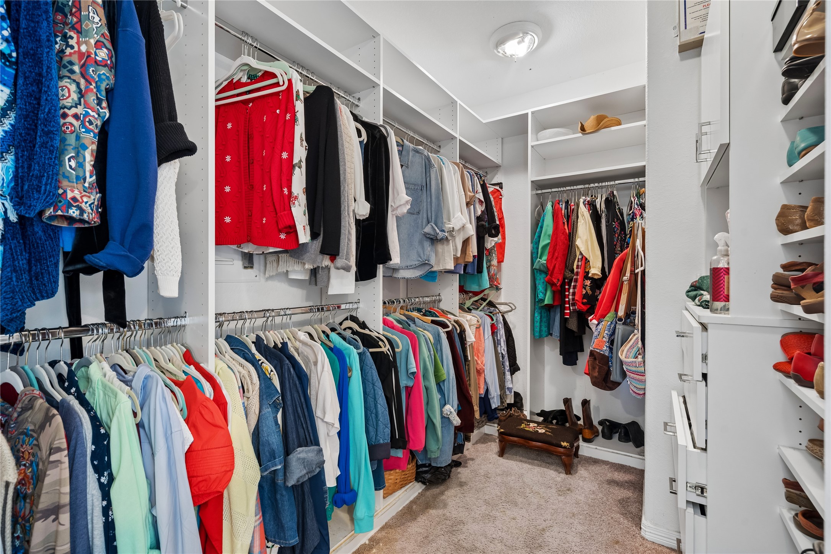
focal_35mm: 16
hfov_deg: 96.7
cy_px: 277
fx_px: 369
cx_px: 416
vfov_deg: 73.7
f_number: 8
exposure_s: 1.3
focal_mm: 16
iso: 200
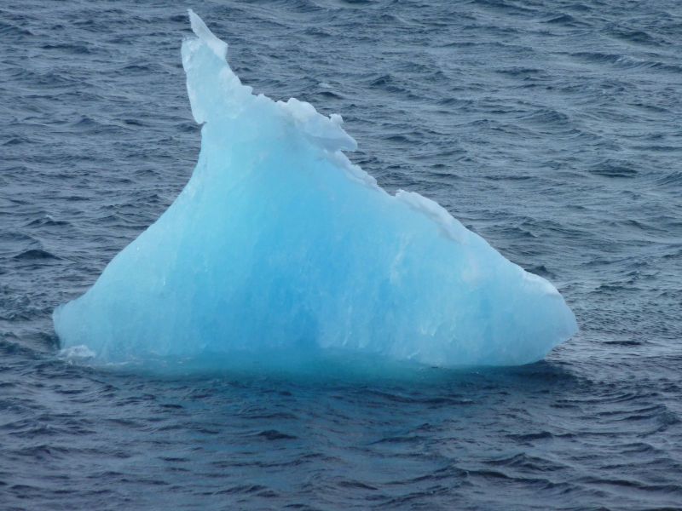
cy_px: 256
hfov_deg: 6.6
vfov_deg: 5.0
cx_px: 341
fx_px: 5911
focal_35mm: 300
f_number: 4.9
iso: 160
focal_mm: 49.2
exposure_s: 1/500
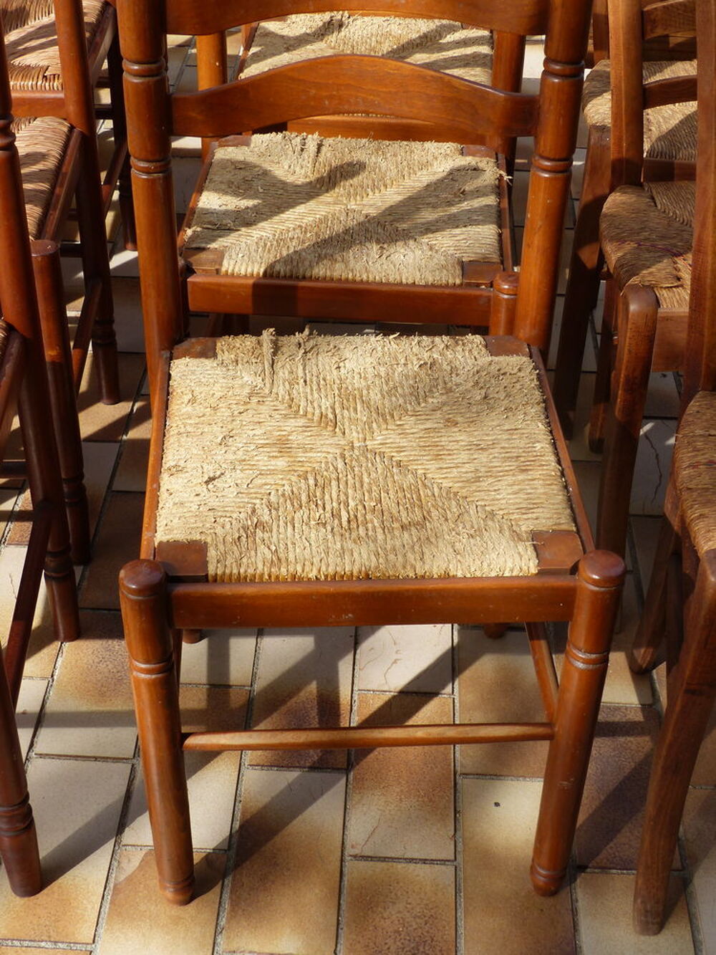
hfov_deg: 29.1
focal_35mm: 50
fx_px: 1379
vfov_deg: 38.2
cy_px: 478
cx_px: 358
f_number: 4
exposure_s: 1/400
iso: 100
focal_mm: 9.1
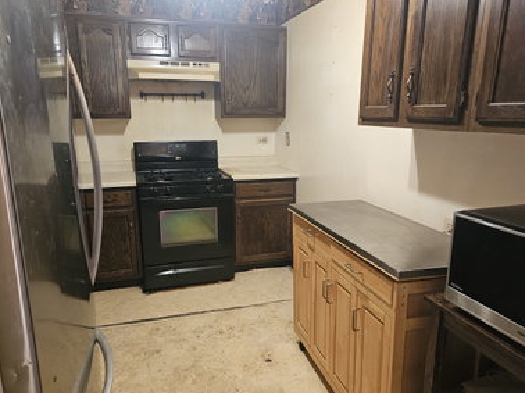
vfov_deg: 52.9
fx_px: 394
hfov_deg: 67.2
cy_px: 215
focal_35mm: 26
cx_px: 242
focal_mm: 6.3
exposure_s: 1/40
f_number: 1.7
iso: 640
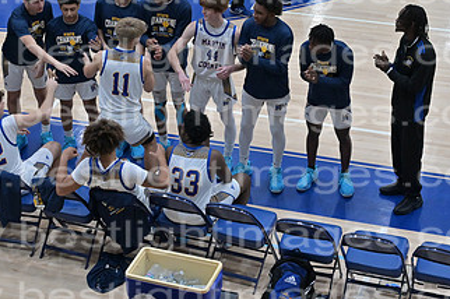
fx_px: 1124
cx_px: 201
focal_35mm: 90
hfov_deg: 22.6
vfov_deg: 15.1
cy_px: 85
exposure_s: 1/400
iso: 3600
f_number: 4
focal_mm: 50
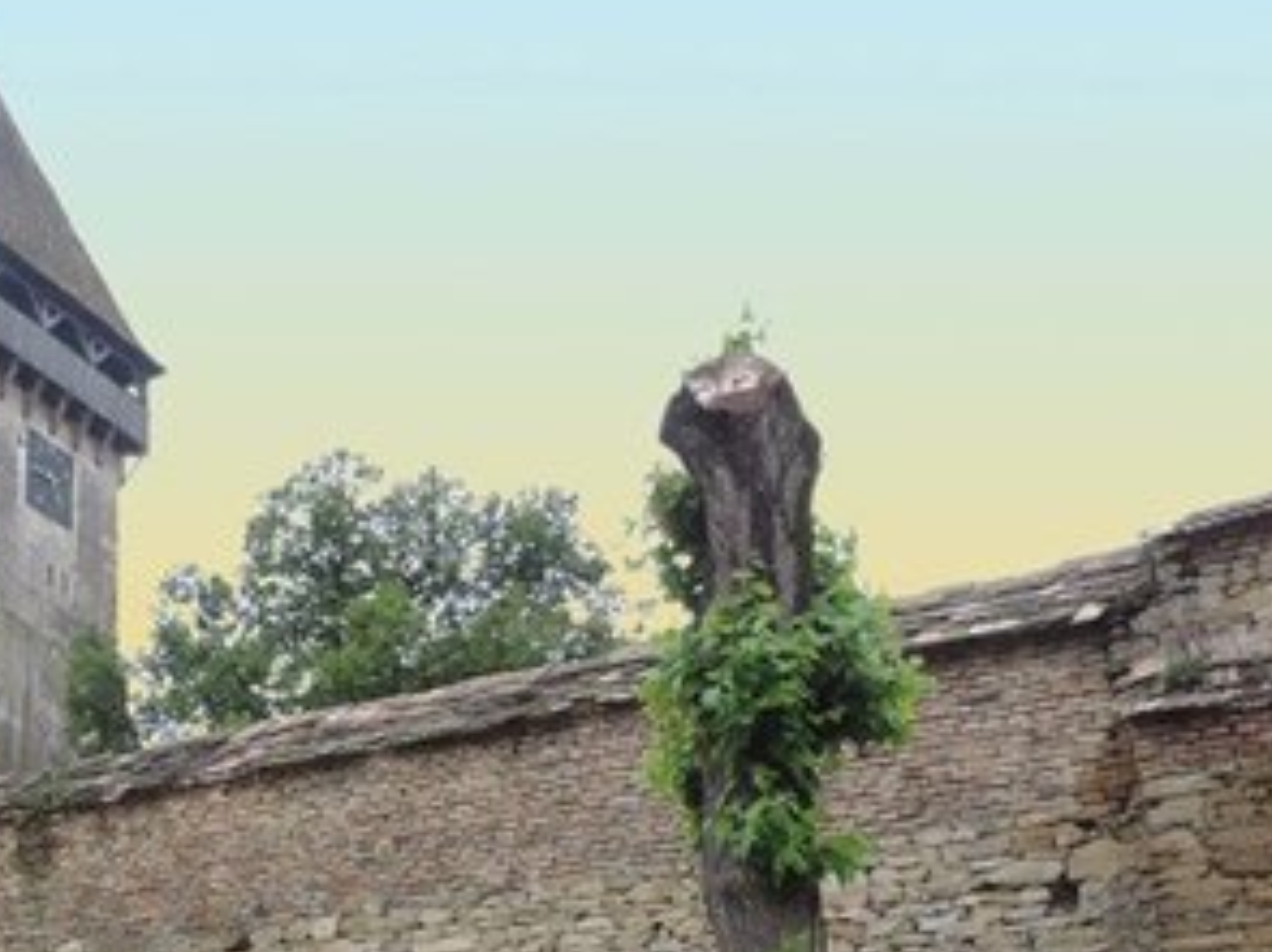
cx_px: 194
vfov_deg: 23.2
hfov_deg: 30.6
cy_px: 909
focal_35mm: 61
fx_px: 2241
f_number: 3.1
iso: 80
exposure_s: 1/250
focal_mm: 5.3
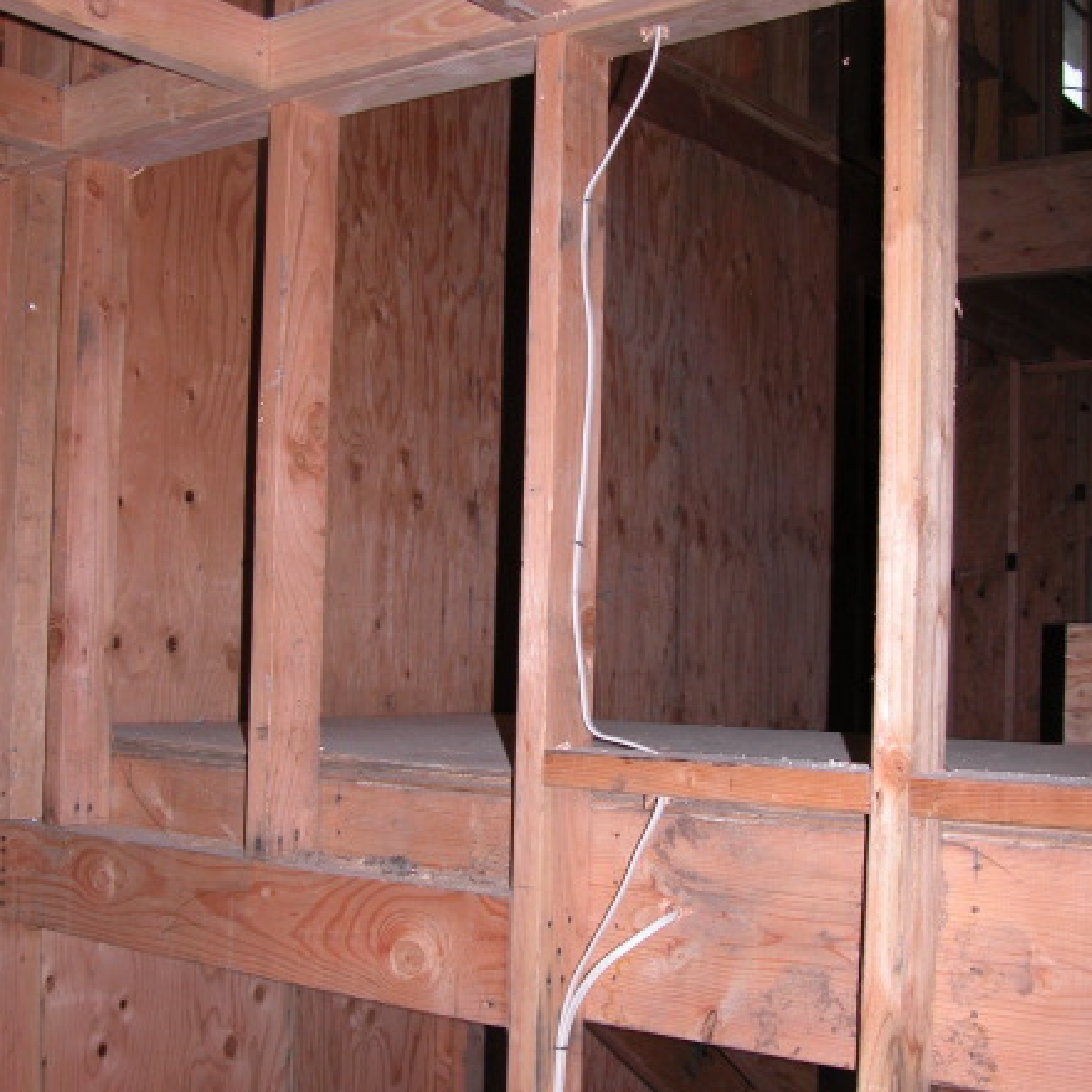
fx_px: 1606
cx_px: 514
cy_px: 633
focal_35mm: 45
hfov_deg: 37.5
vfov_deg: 37.5
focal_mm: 8.9
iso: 100
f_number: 2.8
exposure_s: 1/60
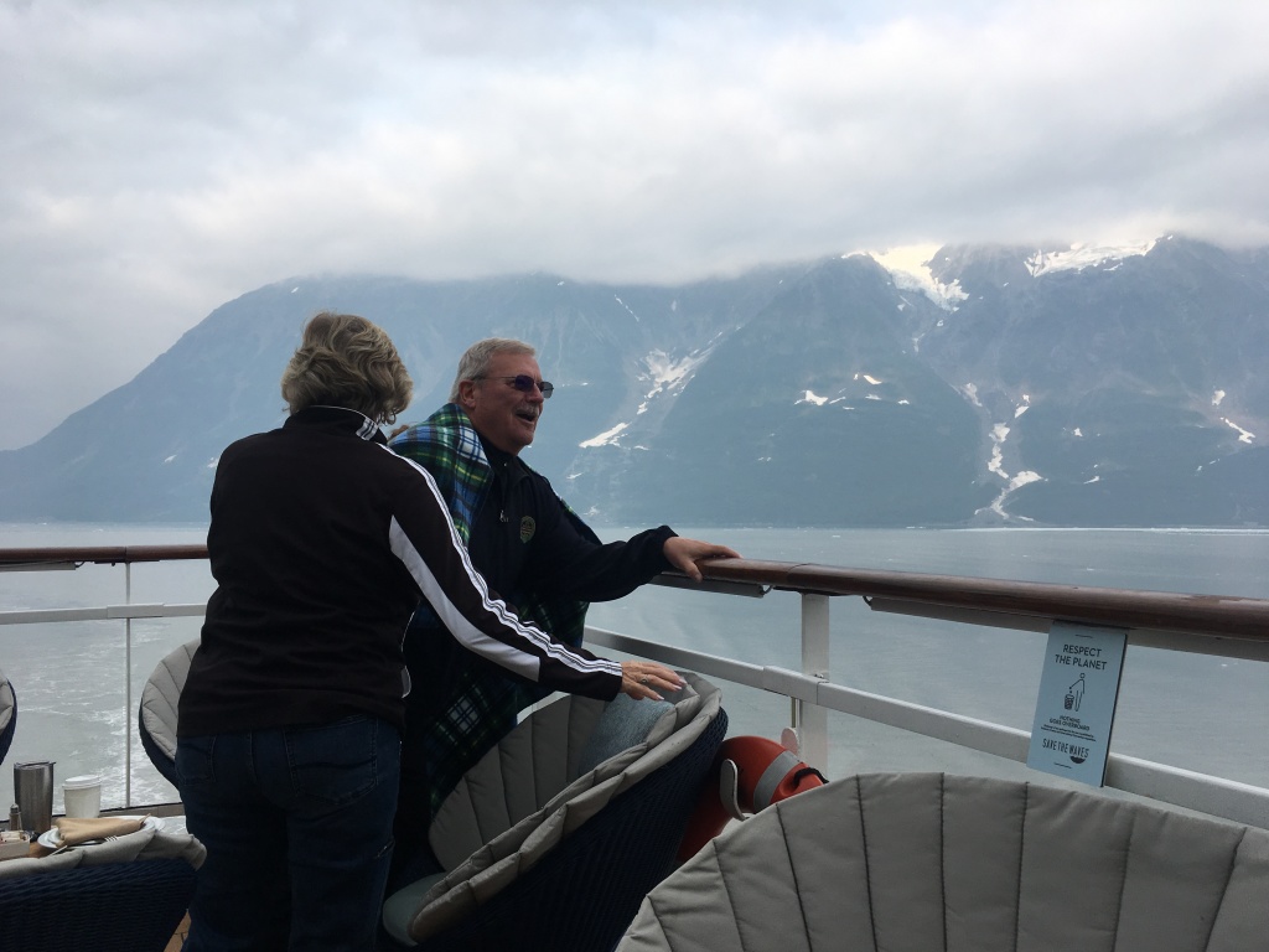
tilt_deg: +1.5
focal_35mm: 29
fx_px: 1063
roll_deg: +1.5
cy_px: 476
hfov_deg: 61.7
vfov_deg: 48.2
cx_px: 634
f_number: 2.2
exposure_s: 1/916
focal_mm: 4.15
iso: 25
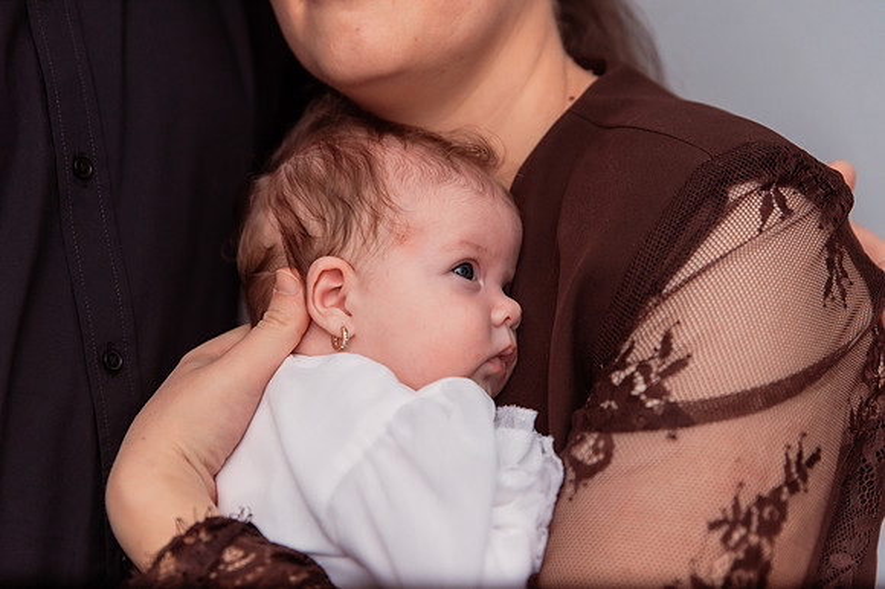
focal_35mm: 62
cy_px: 294
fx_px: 1523
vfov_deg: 21.9
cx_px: 442
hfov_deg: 32.4
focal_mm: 62
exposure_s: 1/250
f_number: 3.2
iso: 640
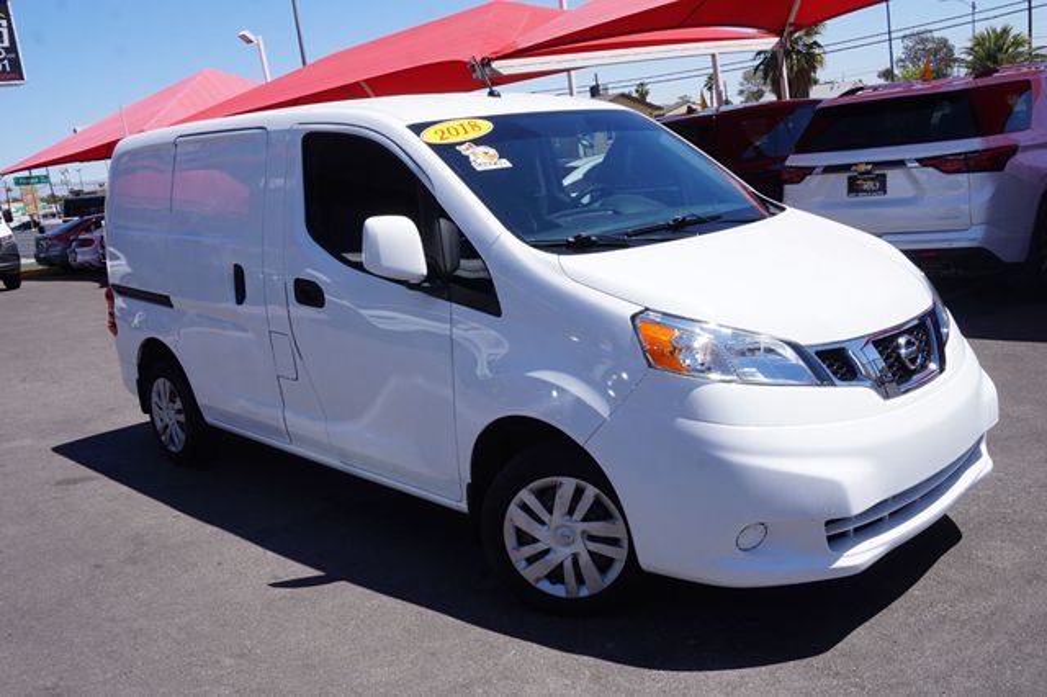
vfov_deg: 41.7
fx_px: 916
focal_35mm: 32
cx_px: 524
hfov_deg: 59.5
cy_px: 348
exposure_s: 1/100
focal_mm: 21
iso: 100
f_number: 14
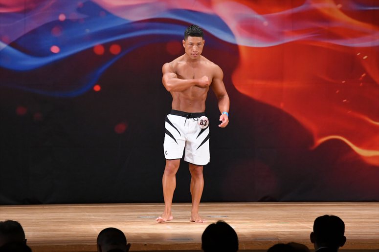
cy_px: 126
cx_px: 190
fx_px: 2525
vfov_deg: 5.7
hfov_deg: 8.6
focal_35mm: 240
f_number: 5.6
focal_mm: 160
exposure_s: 1/400
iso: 3200
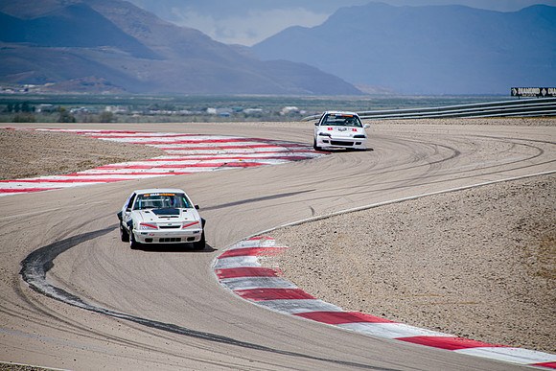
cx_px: 278
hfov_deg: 5.2
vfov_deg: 3.4
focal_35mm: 400
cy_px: 186
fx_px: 6179
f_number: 5.6
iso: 160
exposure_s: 1/800
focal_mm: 400
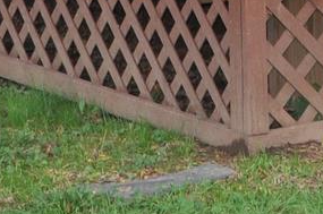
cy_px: -496
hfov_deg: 6.2
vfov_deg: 4.1
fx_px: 2893
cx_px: 606
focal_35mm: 323
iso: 200
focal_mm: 30
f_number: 4.5
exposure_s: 1/200
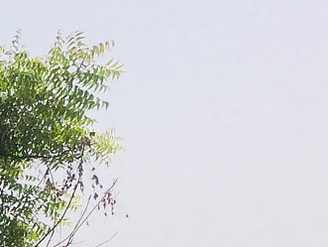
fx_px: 1328
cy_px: 436
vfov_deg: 10.1
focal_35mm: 140
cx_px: -335
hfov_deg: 12.4
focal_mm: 4.15
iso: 32
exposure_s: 1/3165
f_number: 2.2
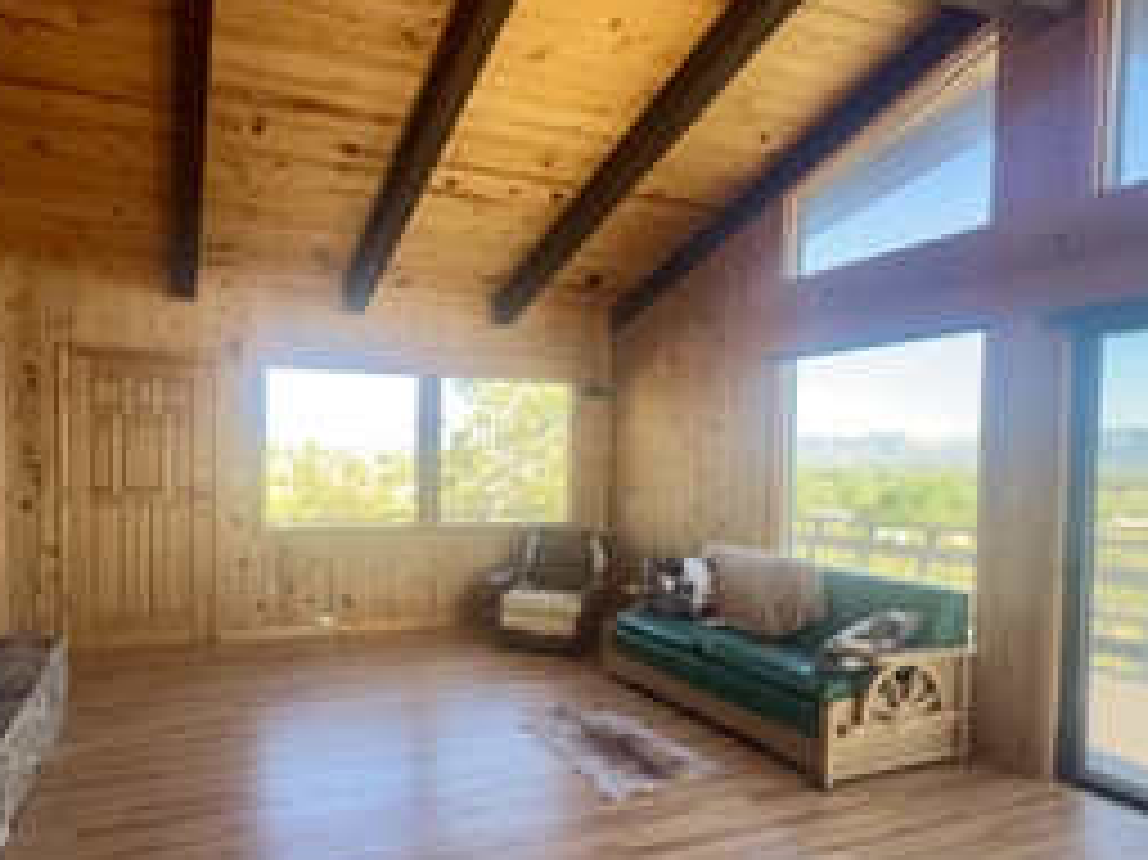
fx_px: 729
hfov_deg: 75.2
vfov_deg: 60.9
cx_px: 437
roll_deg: -0.4
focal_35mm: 22
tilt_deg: -1.3
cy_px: 477
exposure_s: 1/151
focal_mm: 2.22
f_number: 2.2
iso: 64
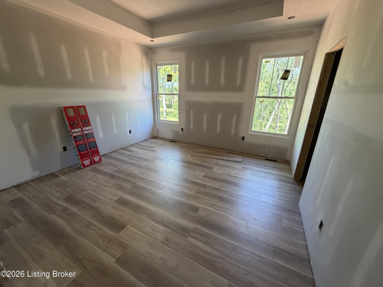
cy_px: 144
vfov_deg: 85.7
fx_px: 155
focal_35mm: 14
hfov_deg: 102.1
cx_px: 192
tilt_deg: -21.3
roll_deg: -0.4
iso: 320
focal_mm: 2.22
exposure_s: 1/98
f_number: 2.2
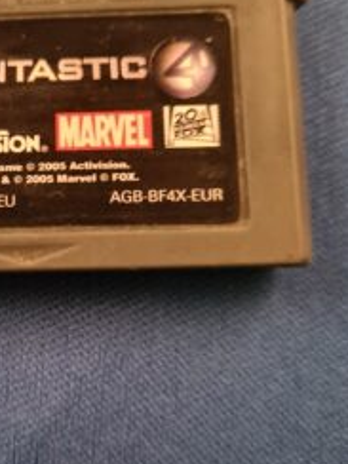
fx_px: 617
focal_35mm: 46
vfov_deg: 41.2
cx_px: 42
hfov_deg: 30.3
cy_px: 202
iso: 640
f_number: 1.8
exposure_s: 1/33
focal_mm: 5.4
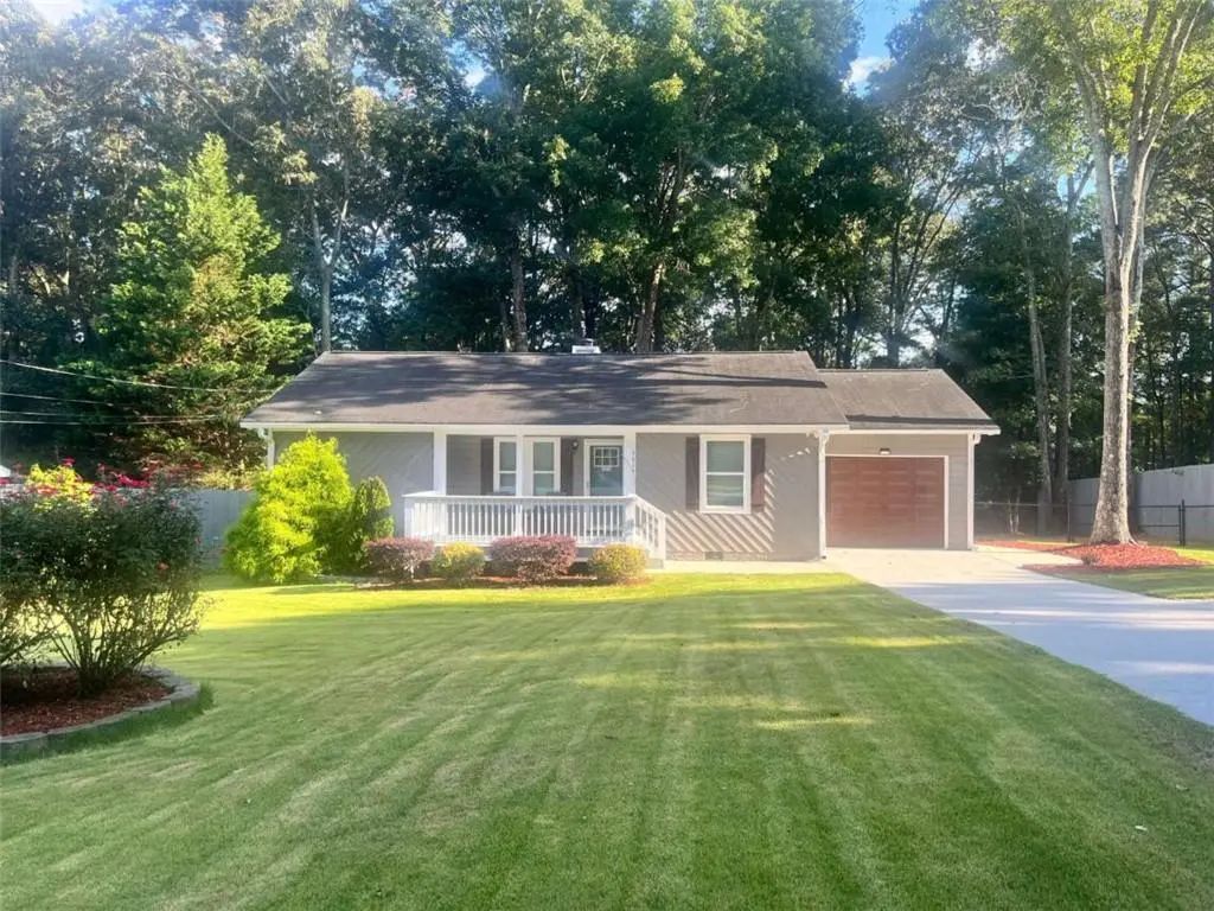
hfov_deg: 67.3
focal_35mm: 26
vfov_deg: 53.1
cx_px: 607
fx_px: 912
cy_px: 456
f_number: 1.6
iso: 50
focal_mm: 5.1
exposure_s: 1/445
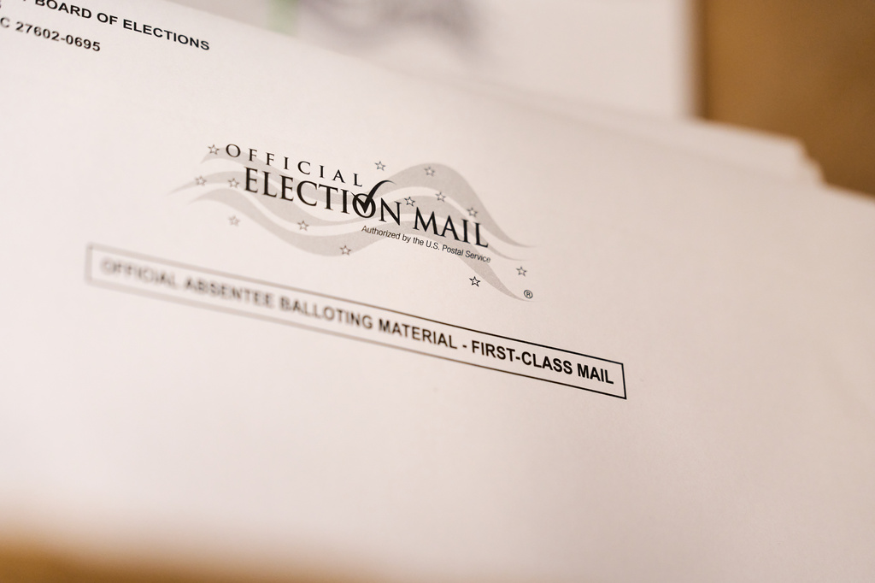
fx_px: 2648
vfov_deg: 12.6
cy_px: 292
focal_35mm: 109
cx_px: 438
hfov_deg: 18.8
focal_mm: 109
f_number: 2.8
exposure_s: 1/500
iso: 640
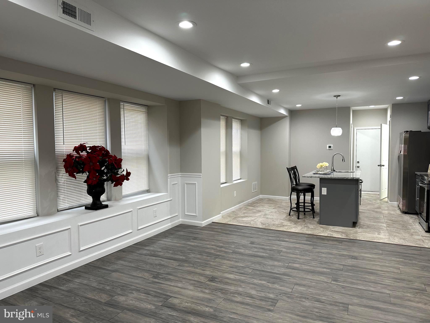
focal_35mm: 24
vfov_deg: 56.8
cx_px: 215
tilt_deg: -2.6
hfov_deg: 71.6
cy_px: 162
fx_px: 298
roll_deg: +0.6
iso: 125
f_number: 1.78
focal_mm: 6.86
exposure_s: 1/60
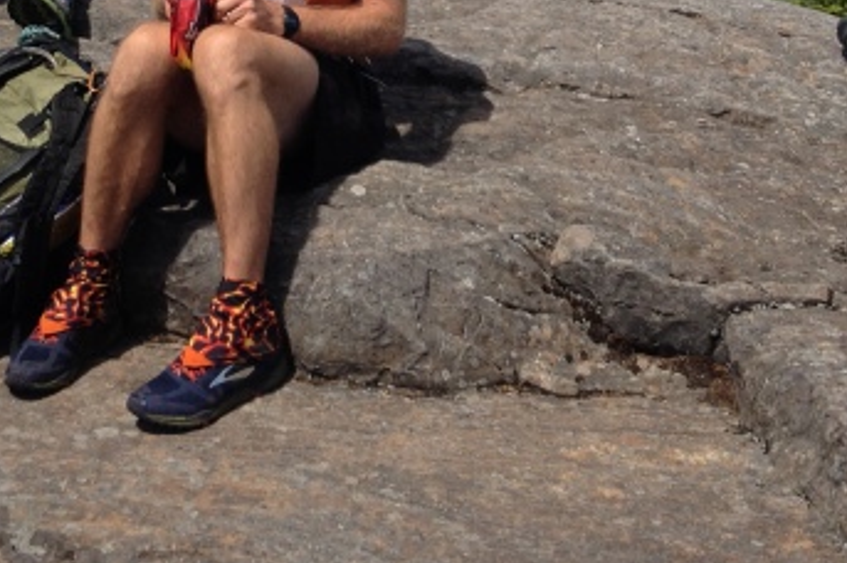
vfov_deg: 15.7
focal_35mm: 85
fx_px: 1998
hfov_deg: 23.9
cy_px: -35
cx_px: 383
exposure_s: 1/1727
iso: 50
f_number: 2.4
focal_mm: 4.28
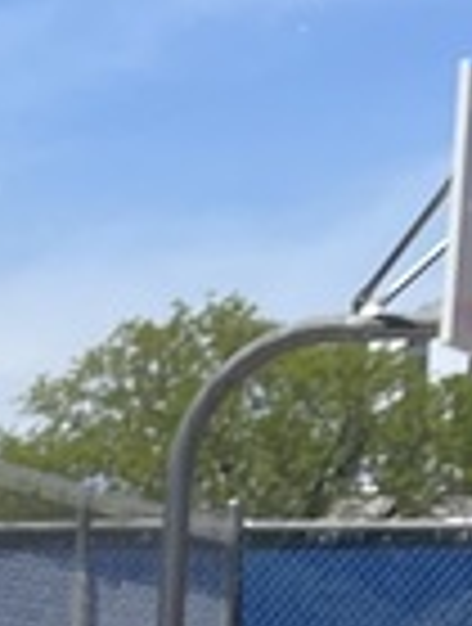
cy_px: 1365
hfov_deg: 7.3
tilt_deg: -9.9
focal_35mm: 191
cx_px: -683
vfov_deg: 9.5
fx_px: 3457
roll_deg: +0.4
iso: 50
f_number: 1.6
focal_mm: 5.1
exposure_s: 1/2967
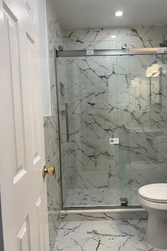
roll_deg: +1.2
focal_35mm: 28
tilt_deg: -4.7
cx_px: 96
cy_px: 124
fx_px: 195
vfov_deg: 65.5
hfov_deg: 46.2
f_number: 1.5
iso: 50
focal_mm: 5.7
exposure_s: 1/120
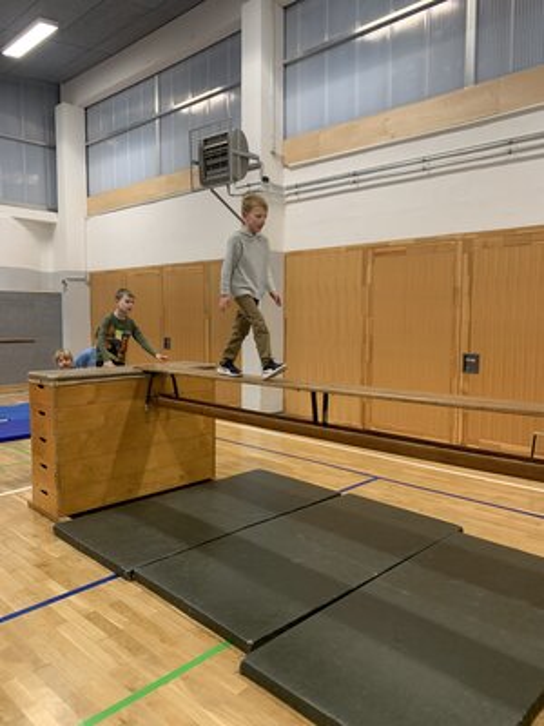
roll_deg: -0.2
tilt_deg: -4.7
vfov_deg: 67.3
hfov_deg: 53.1
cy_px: 363
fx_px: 545
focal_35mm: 26
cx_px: 272
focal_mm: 4.25
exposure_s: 1/60
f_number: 1.8
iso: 100
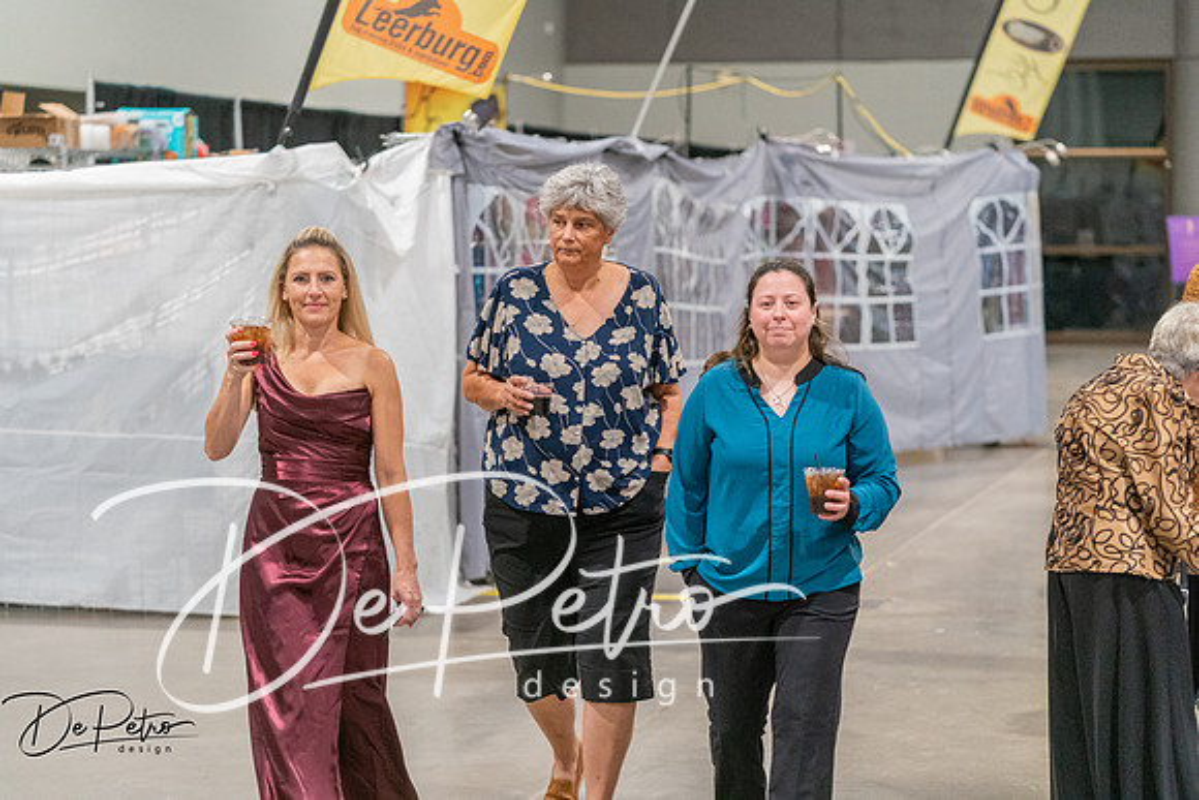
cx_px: 600
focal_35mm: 90
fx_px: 2998
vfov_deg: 15.2
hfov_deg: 22.6
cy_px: 400
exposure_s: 1/250
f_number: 2.8
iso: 6400
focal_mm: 90
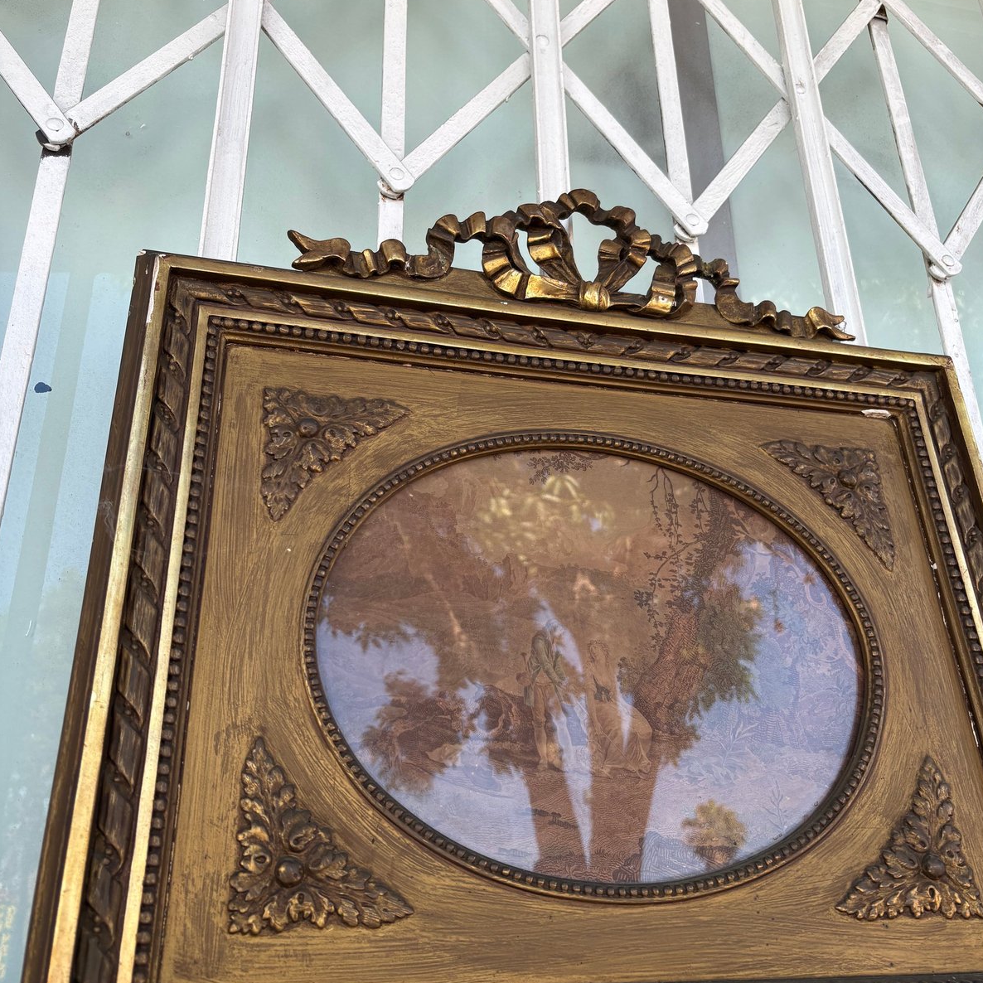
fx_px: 996
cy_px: 465
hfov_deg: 52.5
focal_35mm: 31
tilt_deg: +23.8
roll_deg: +0.3
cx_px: 495
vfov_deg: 52.5
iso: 50
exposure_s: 1/456
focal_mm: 5.96
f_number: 1.6
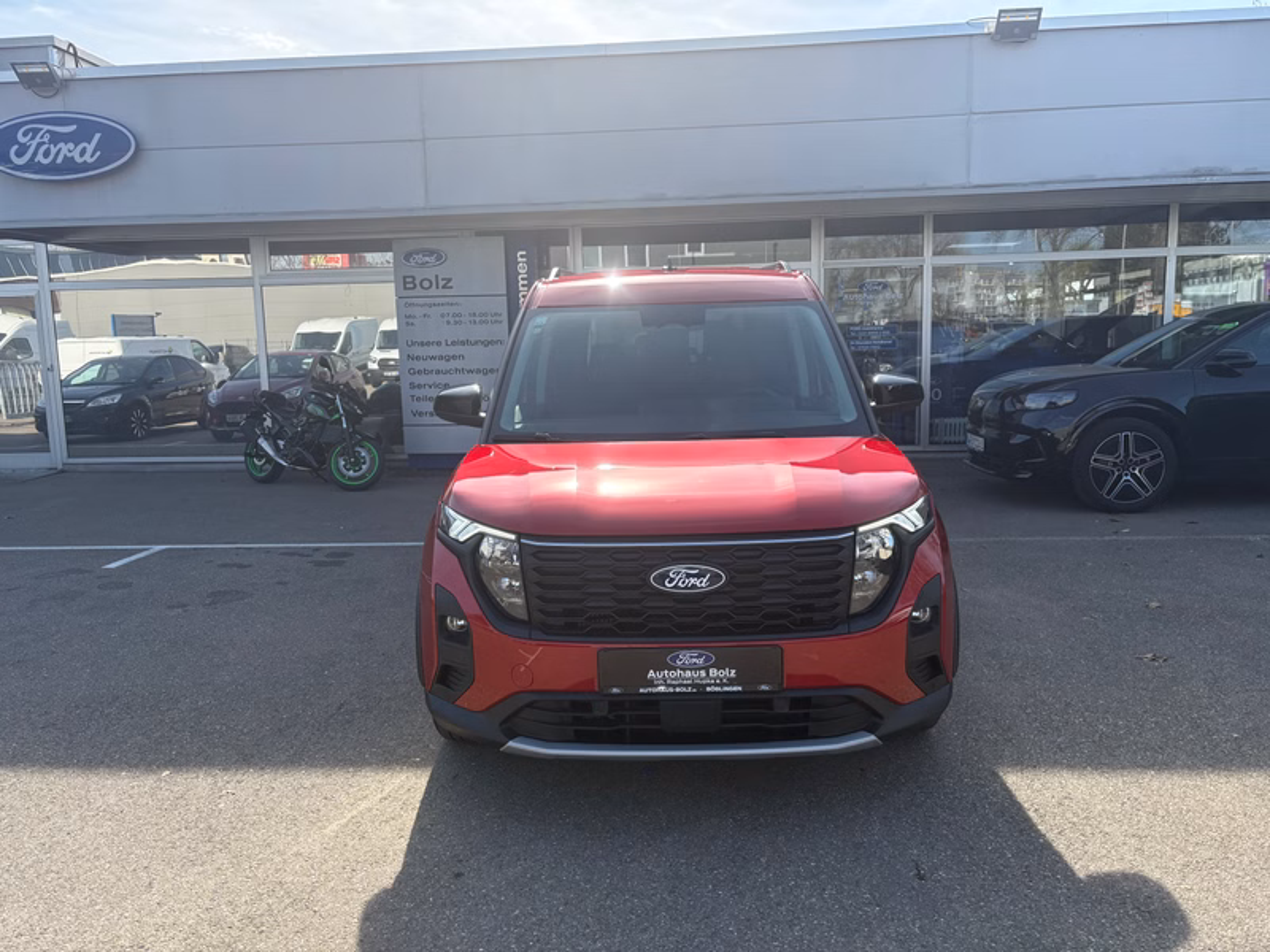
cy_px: 476
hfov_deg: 67.3
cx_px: 635
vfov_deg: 53.1
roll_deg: +1.3
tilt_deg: -7.7
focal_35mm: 26
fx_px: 954
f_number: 1.6
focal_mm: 5.96
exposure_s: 1/2364
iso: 64
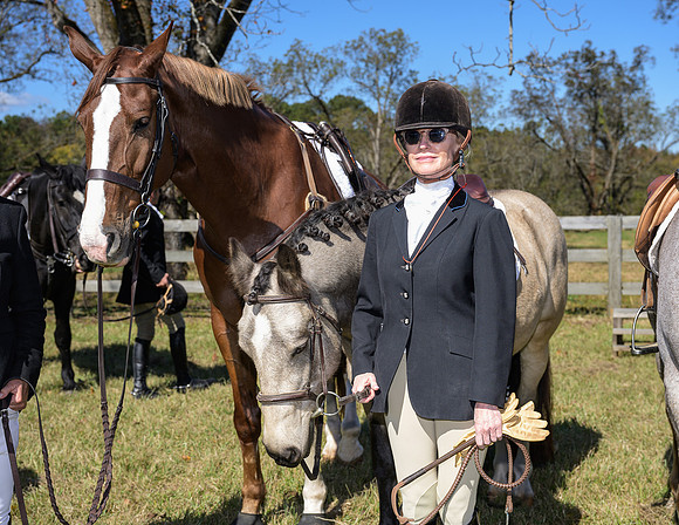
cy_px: 248
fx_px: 924
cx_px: 369
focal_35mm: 47
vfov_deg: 31.7
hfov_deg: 40.3
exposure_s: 1/400
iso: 50
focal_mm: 40
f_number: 5
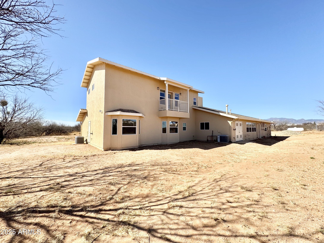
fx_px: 131
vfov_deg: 85.7
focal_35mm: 14
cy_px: 122
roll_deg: -0.6
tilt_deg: +3.2
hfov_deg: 102.1
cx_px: 162
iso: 50
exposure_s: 1/1637
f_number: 2.2
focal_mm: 2.22
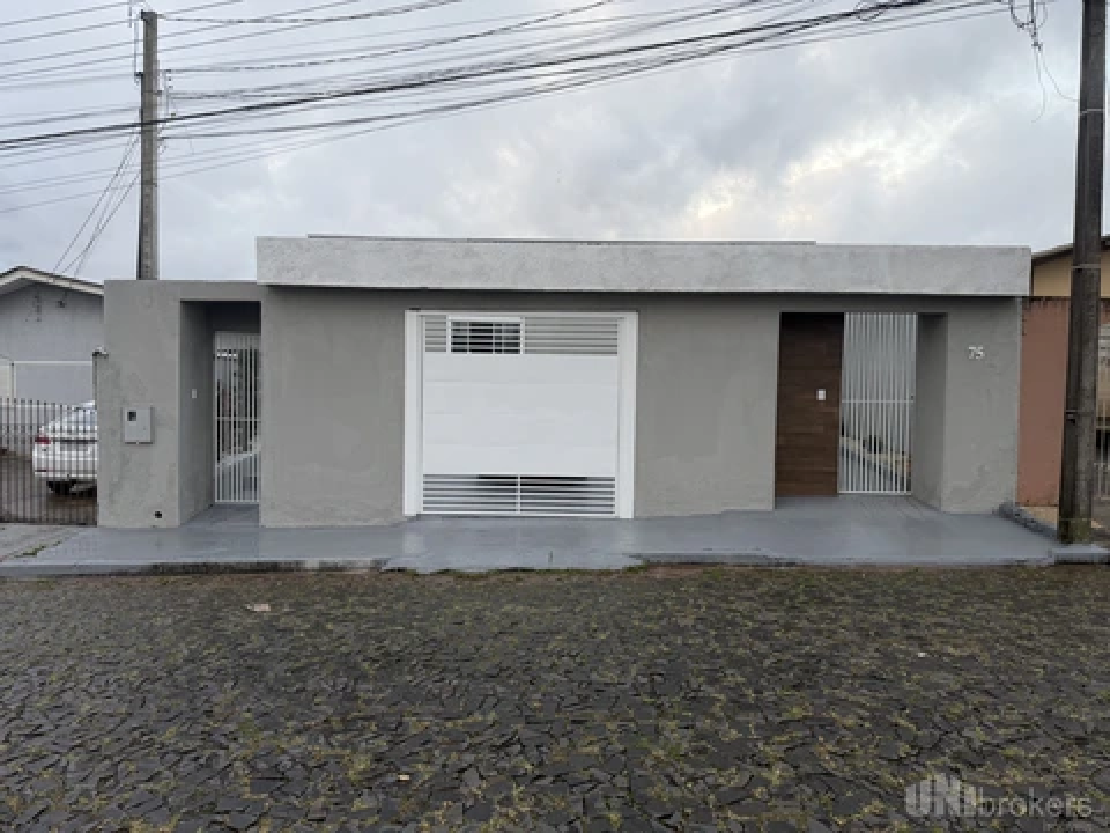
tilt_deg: -2.0
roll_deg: -1.1
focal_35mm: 24
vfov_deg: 56.8
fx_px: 770
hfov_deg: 71.6
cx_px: 555
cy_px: 416
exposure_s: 1/286
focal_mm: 6.76
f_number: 1.78
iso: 80
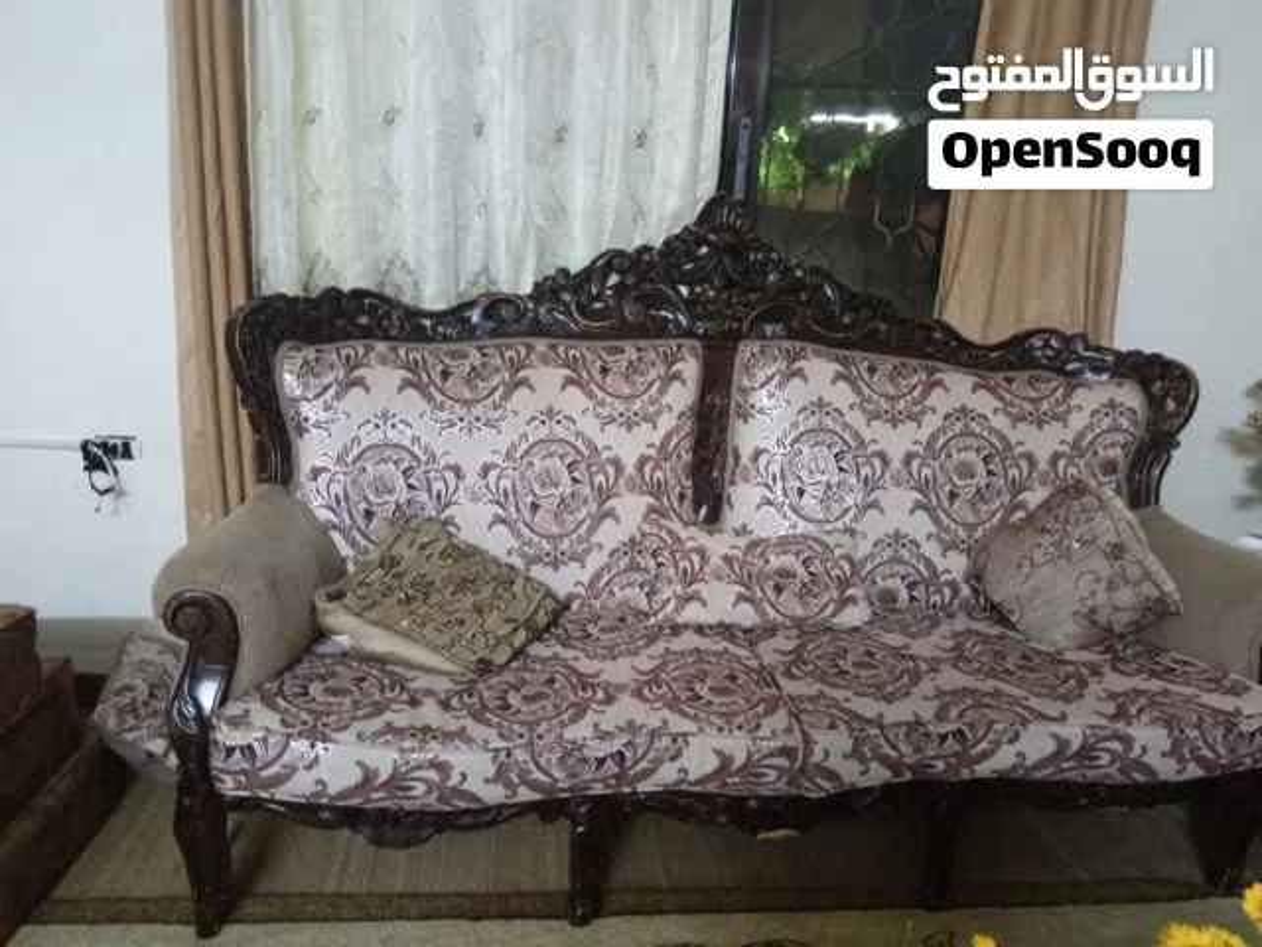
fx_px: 984
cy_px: 474
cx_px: 631
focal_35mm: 27
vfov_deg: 51.4
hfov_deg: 65.3
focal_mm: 4.95
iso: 2597
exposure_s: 1/25
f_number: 1.9
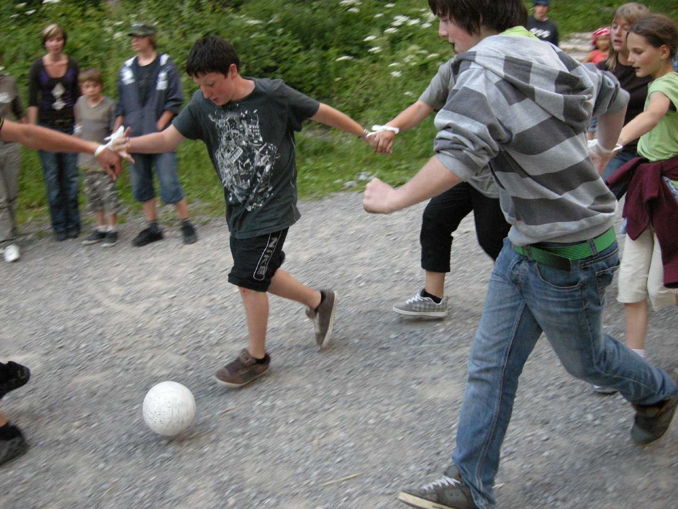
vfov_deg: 40.7
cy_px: 254
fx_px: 686
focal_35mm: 35
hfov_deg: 52.6
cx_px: 339
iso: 400
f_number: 2.7
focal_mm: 7.5
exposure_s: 1/144
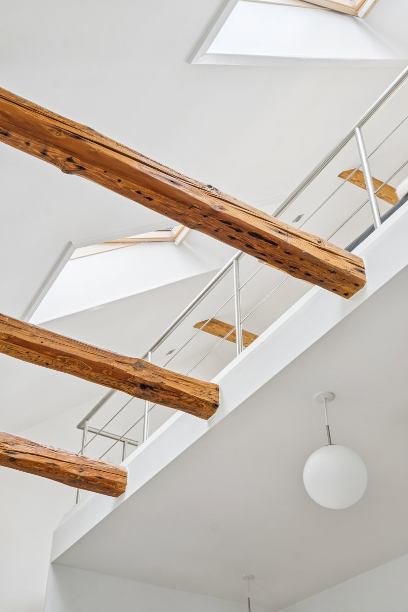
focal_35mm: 39
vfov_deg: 49.6
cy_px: 306
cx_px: 204
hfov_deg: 34.2
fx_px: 663
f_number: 8
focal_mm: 26
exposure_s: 1/8
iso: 200
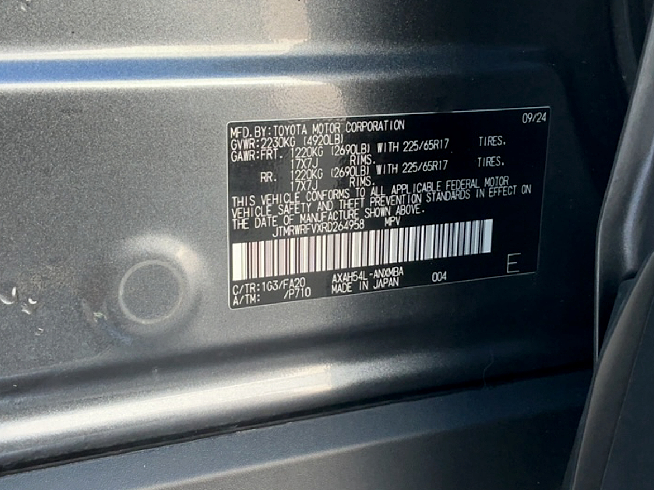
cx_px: 316
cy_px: 257
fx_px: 775
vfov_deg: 35.1
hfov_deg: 45.8
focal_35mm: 41
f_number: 1.8
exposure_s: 1/120
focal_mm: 3
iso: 50
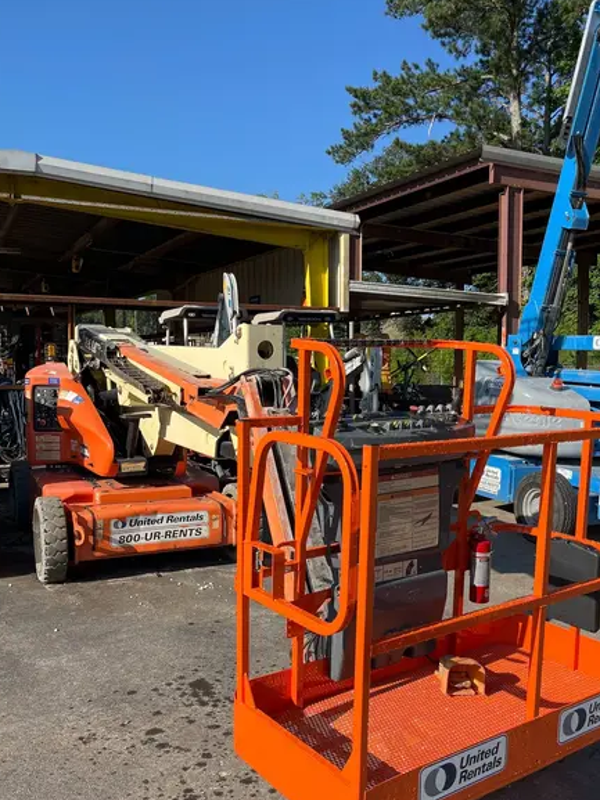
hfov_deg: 42.9
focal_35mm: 33
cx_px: 316
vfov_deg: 55.3
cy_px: 437
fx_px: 763
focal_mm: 5.1
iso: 50
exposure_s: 1/2268
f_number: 1.6
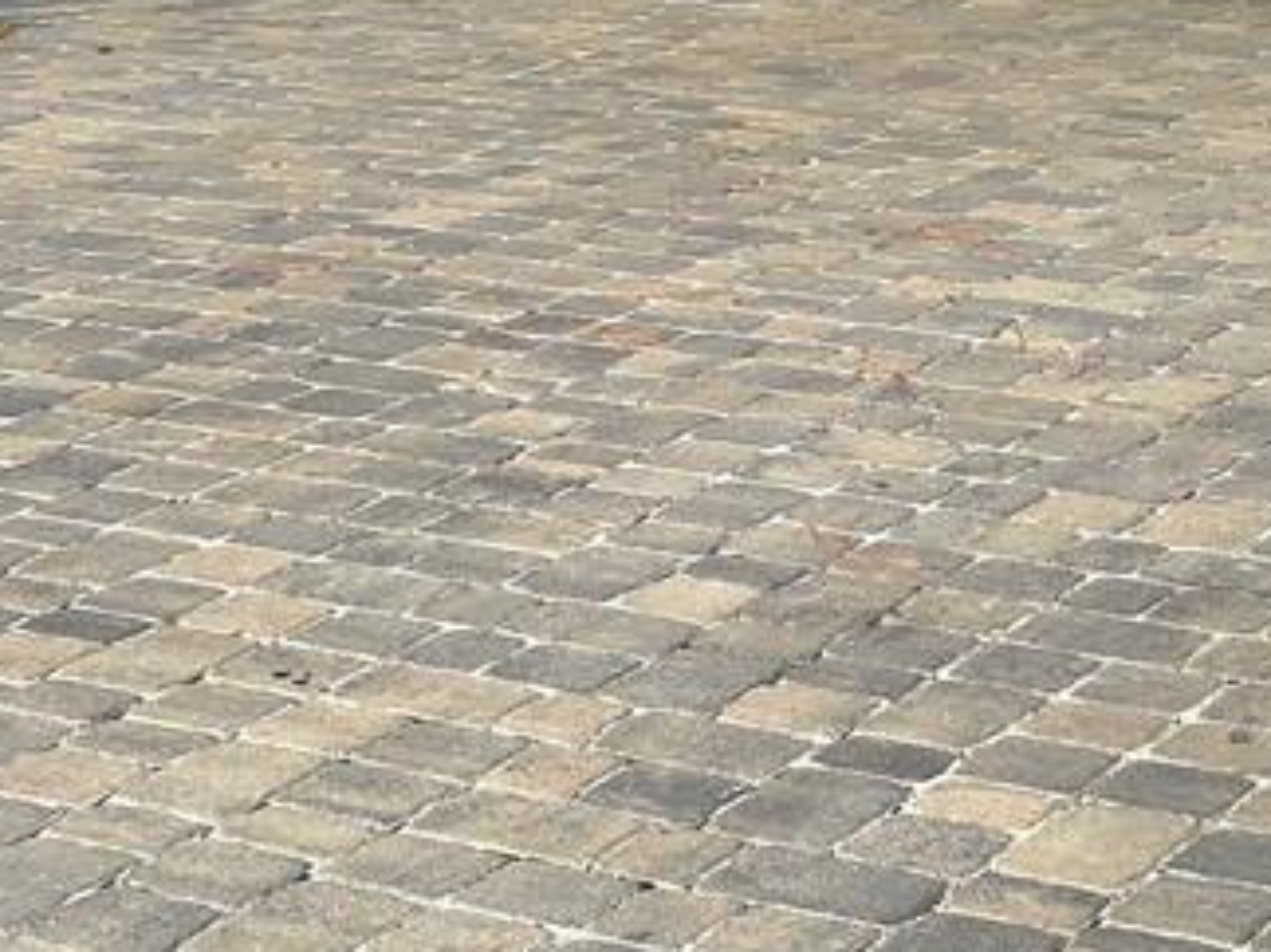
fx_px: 4184
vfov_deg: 12.2
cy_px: -574
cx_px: 602
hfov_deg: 17.3
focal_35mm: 114
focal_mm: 6.3
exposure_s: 1/667
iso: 12
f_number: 1.7
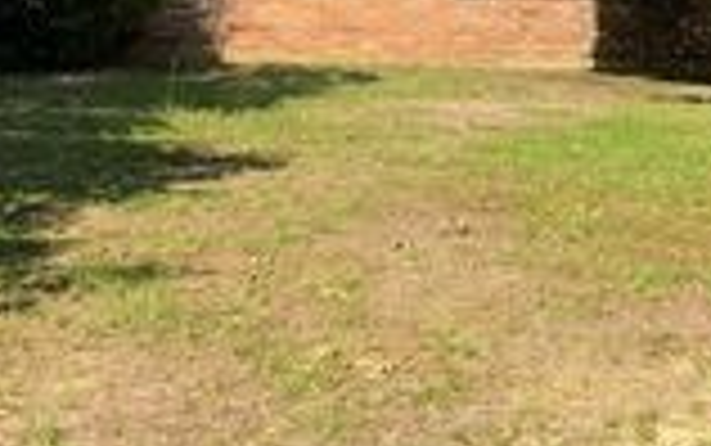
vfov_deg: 13.2
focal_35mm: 97
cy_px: -61
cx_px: 896
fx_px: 1881
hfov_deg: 19.9
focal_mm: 3
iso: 16
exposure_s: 1/883
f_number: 1.8
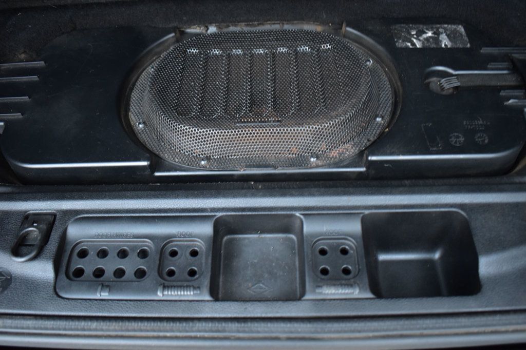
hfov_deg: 59.5
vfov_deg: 41.7
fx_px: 460
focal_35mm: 32
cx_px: 263
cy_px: 175
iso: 1600
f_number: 3.8
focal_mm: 21
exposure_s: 1/10
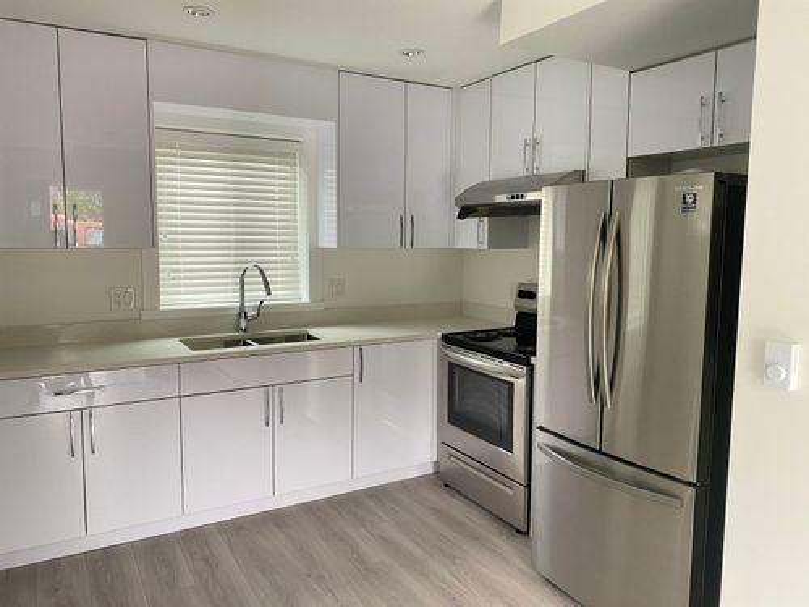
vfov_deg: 53.1
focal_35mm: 26
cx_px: 404
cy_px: 304
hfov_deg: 67.3
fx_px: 608
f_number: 1.8
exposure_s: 1/76
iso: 125
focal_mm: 4.25
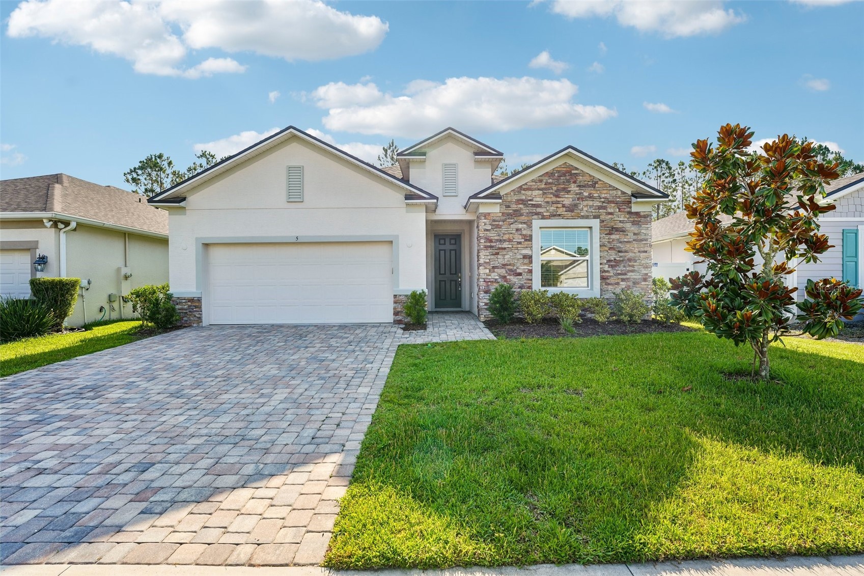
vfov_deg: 75.8
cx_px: 432
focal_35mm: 15
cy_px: 288
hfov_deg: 98.9
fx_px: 370
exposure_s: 1/60
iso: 100
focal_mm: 15.4
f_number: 8
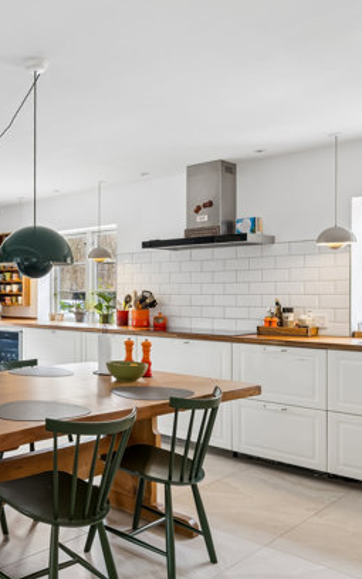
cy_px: 302
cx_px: -51
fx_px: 537
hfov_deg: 32.1
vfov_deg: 56.7
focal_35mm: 34
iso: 125
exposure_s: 1/3.33
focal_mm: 17
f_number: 8
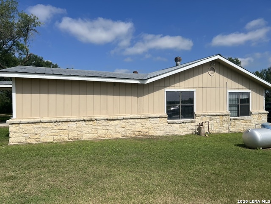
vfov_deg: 53.1
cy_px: 102
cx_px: 136
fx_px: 204
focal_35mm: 26
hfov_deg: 67.3
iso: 50
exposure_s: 1/8000
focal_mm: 5.7
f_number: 1.5
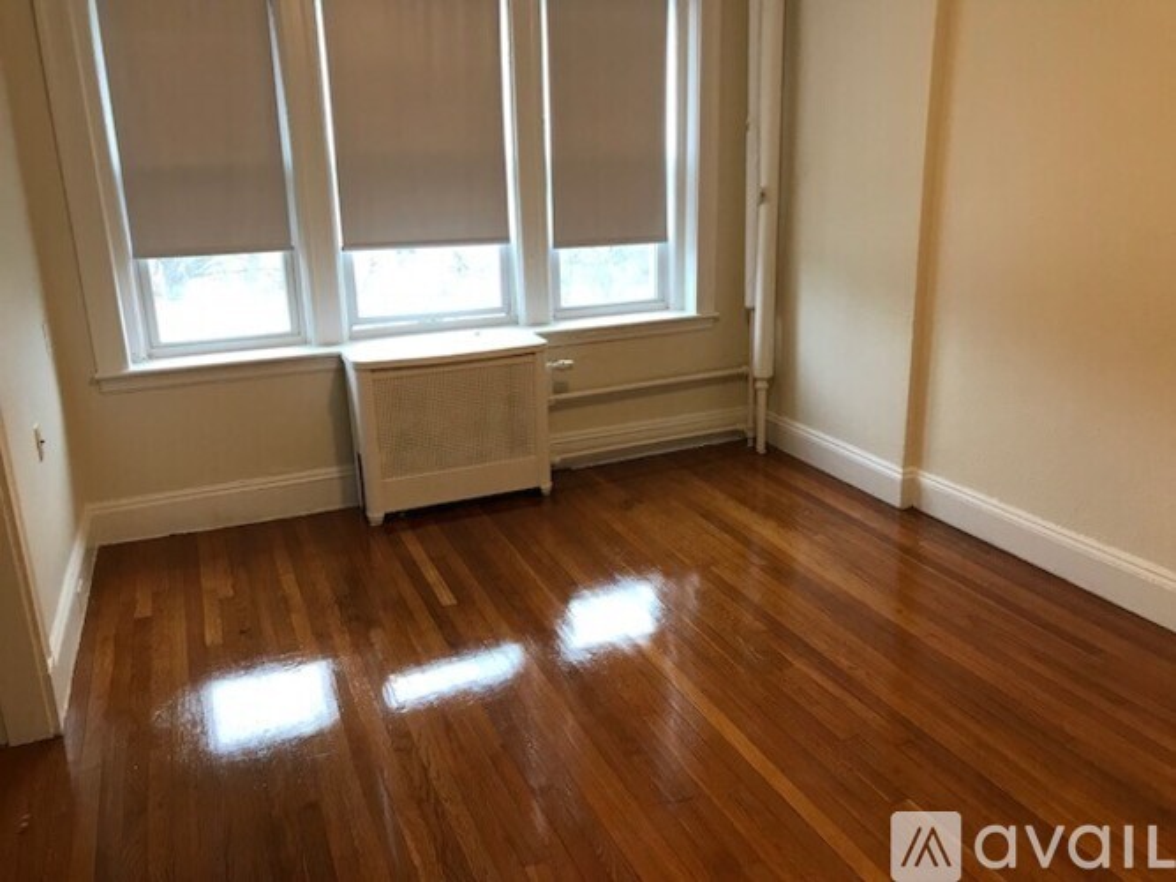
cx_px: 588
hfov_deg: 63.5
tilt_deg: -15.1
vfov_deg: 49.7
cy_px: 441
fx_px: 951
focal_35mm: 28
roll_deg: +1.1
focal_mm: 3.99
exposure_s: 1/20
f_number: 1.8
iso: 40
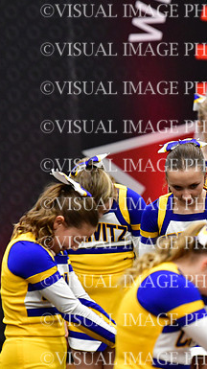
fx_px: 4634
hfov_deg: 2.6
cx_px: 179
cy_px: 184
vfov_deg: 4.6
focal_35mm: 474
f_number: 3.5
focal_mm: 200
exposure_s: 1/500
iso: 5000
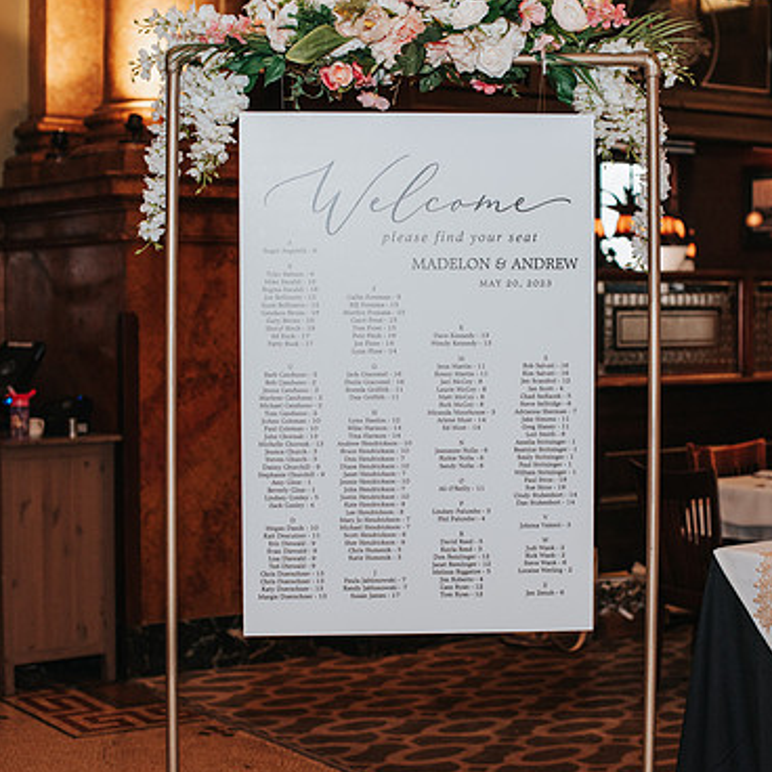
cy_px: 398
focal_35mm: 67
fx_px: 1691
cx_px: 405
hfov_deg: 25.7
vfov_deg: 25.7
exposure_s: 1/200
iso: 1000
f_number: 4
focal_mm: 50
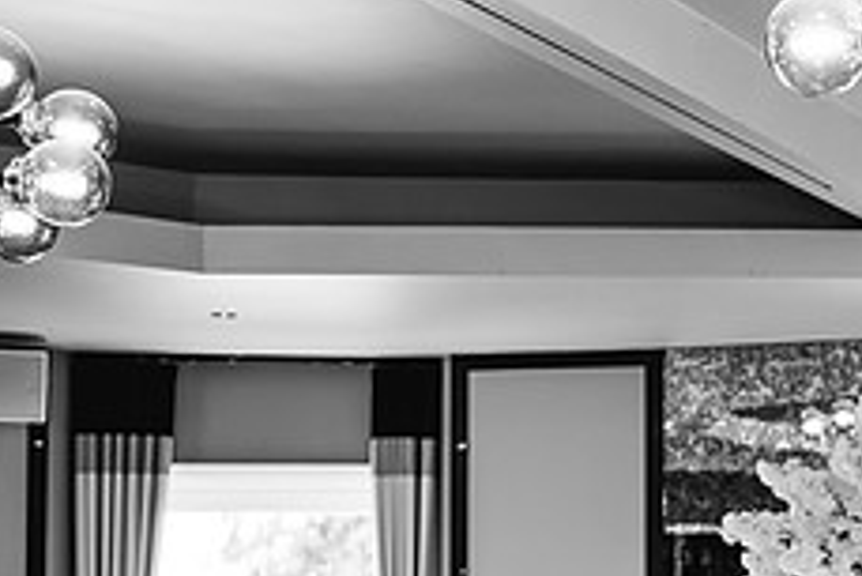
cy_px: 619
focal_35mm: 92
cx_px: 1028
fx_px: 2204
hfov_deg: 20.7
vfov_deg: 14.6
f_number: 1.4
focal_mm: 35
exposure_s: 1/250
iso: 250
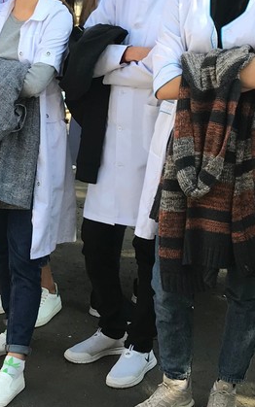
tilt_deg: -8.8
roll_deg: +1.1
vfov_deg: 24.1
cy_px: 101
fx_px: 945
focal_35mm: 85
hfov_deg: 15.3
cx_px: 46
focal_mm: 3.99
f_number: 1.8
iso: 20
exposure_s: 1/367
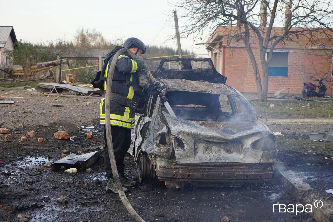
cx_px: 166
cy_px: 111
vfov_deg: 22.3
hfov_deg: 32.9
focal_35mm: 61
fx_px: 564
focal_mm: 61
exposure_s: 1/80
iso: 100
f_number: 5
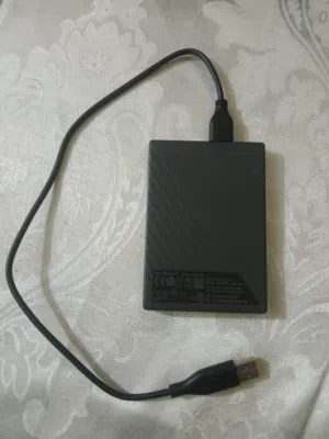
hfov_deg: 53.1
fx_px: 329
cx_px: 164
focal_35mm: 26
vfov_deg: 67.3
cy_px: 220
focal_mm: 3.98
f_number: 1.8
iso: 250
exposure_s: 1/25
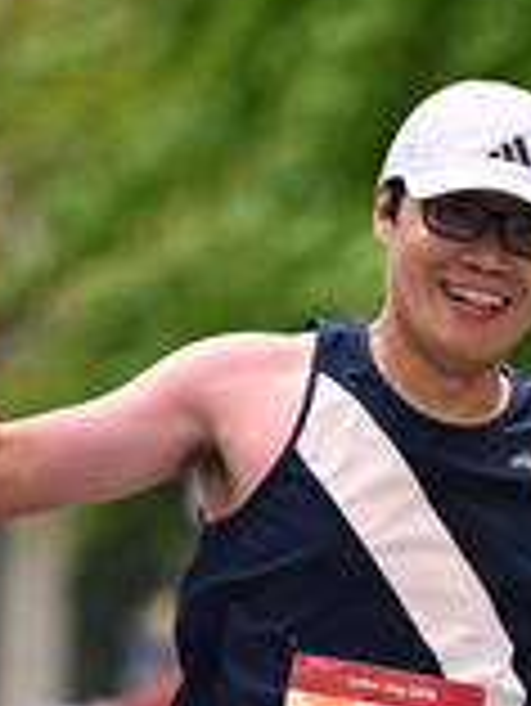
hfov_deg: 2.4
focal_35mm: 622
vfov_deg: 3.2
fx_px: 12705
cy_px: 733
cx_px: 623
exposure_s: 1/2000
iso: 1250
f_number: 2.8
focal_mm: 185
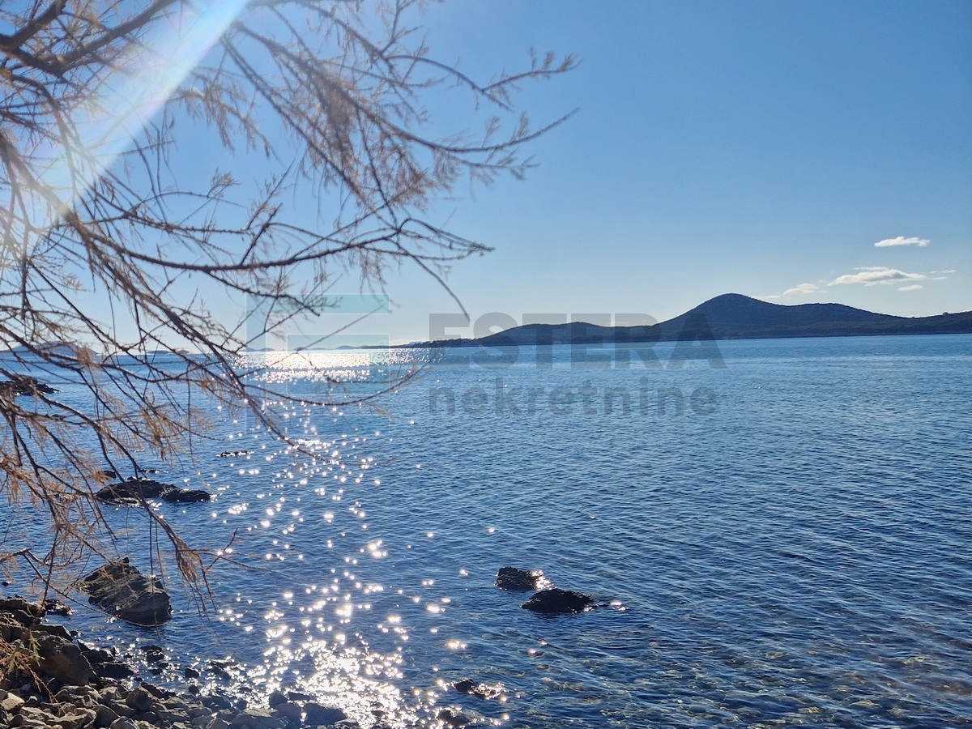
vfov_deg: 58.9
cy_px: 364
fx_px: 646
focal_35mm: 23
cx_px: 486
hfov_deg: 73.9
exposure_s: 1/3336
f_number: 1.8
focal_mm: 5.4
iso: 50
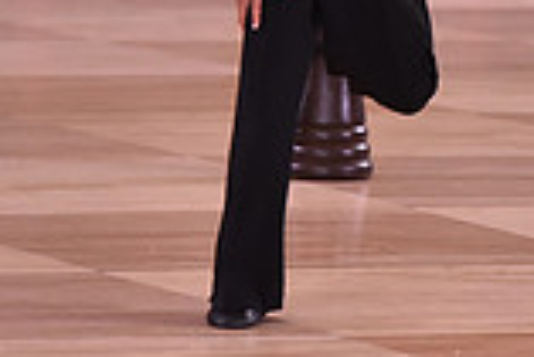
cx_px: 605
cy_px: -280
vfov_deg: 1.9
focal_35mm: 720
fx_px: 10690
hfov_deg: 2.9
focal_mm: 195
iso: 1600
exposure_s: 1/250
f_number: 5
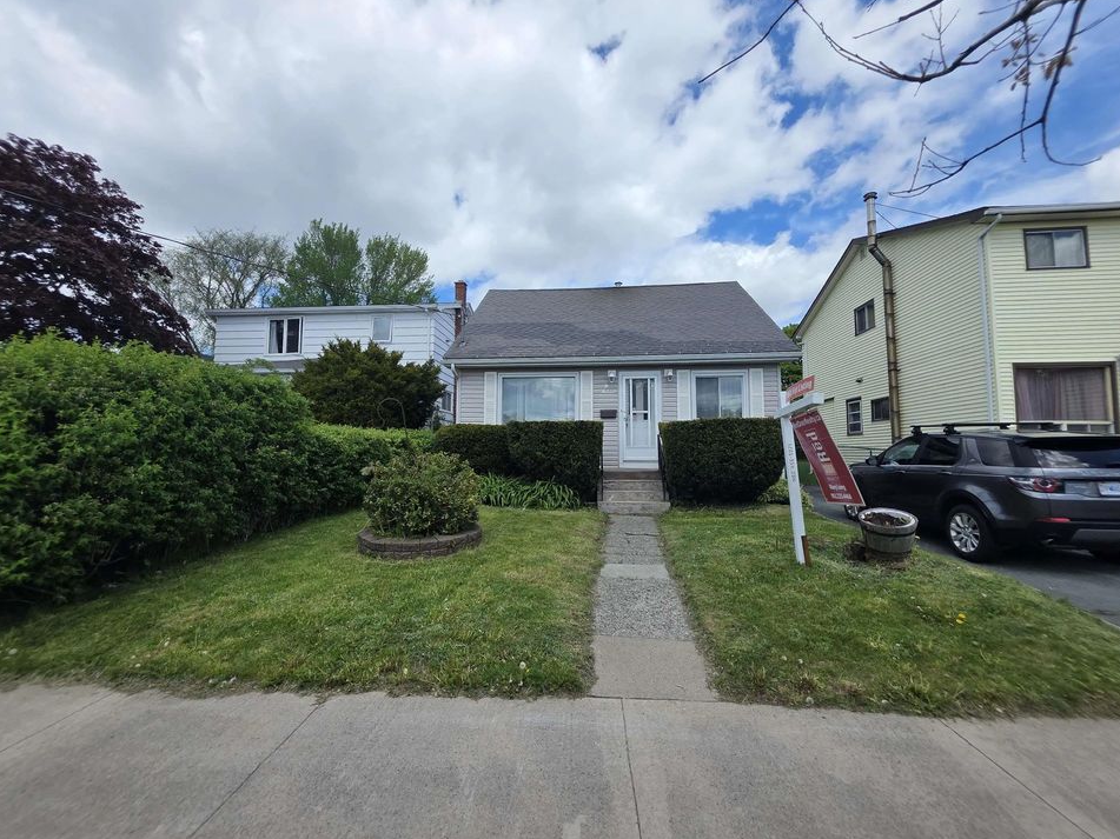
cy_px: 409
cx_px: 544
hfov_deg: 102.0
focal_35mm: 14
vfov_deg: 85.6
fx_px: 453
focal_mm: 2.2
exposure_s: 1/2333
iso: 40
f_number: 1.9
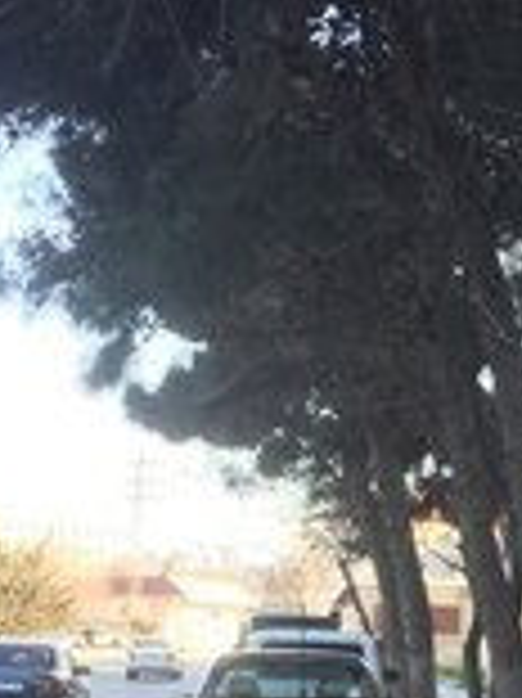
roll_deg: -1.1
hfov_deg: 15.9
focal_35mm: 93
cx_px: 279
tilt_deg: -5.3
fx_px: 1872
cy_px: 860
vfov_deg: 19.7
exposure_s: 1/100
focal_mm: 4.15
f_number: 2.2
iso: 32
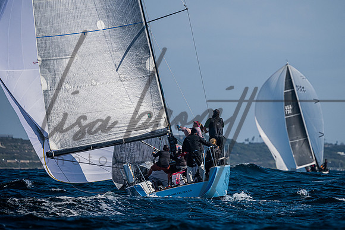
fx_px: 4703
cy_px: 90
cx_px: 200
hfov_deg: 4.2
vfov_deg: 2.8
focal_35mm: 491
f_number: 6.3
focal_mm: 400
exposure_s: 1/6400
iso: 400
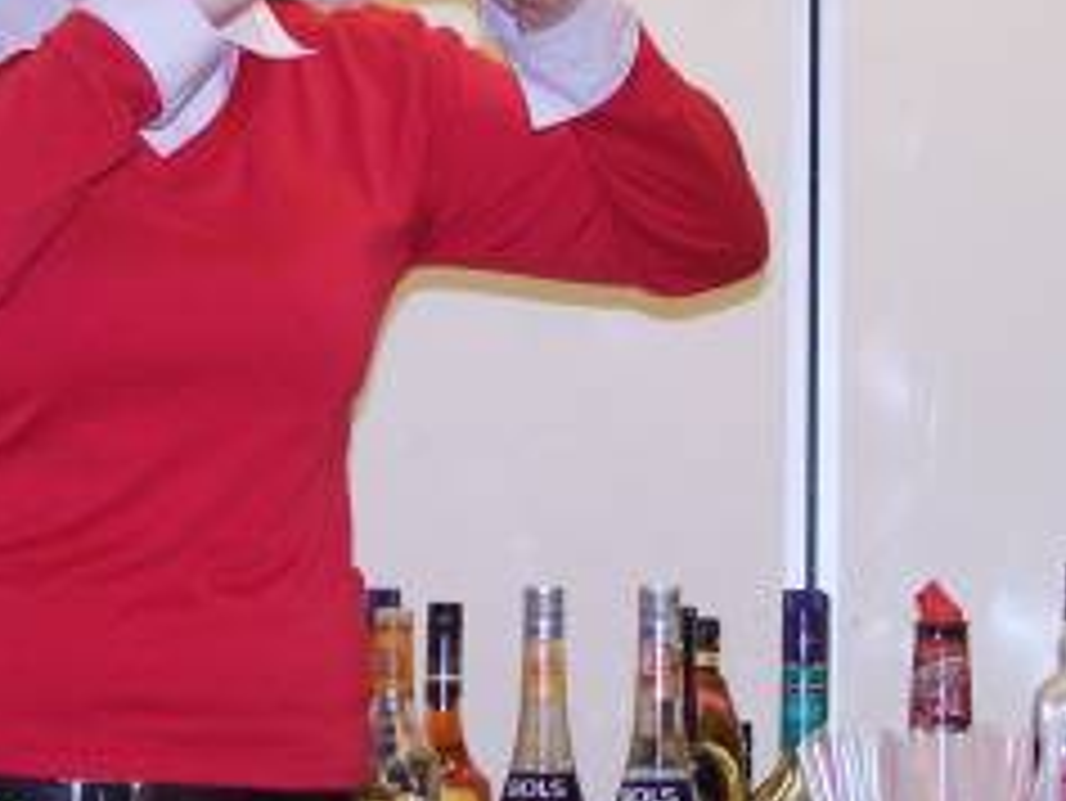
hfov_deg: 15.6
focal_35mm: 126
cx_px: 274
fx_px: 3882
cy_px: 333
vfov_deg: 11.8
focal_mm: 8.5
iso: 140
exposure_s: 1/60
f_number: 3
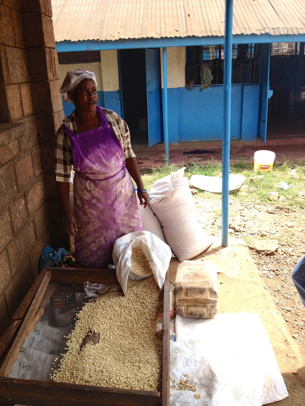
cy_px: 203
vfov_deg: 52.6
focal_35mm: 35
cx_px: 152
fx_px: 411
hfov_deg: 40.7
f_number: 2.4
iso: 64
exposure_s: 1/635
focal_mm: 4.28
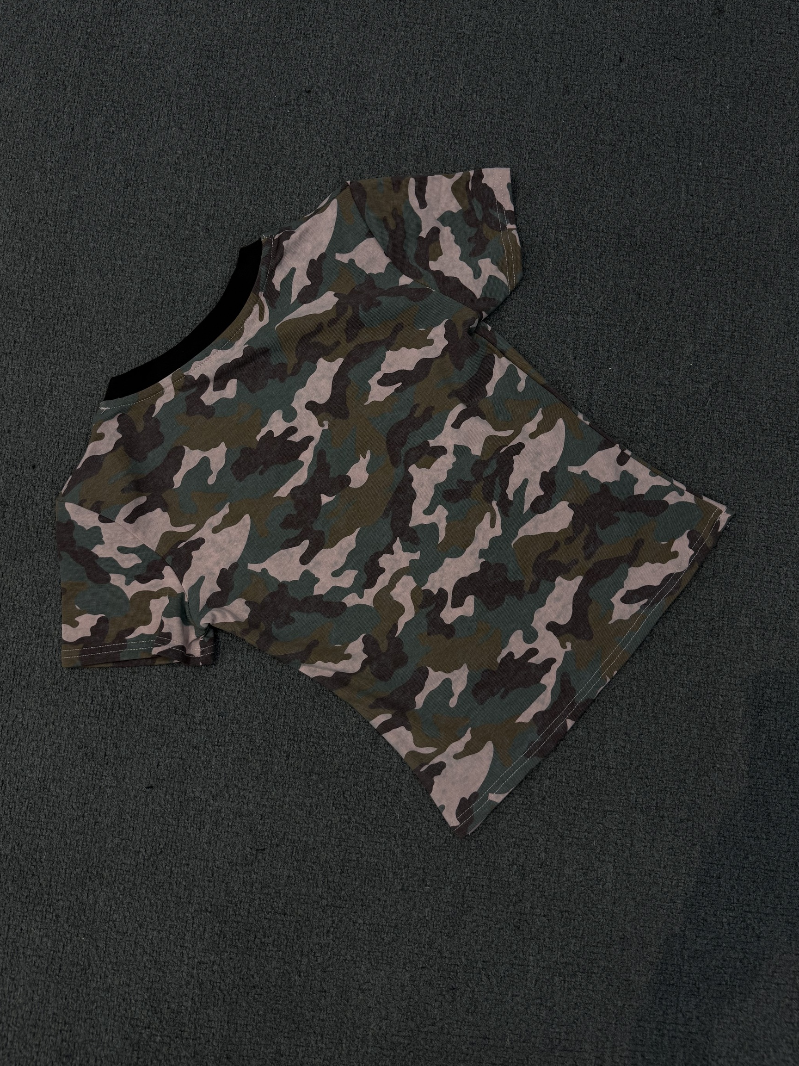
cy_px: 514
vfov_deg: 69.4
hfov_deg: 54.9
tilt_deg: -84.4
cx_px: 389
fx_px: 769
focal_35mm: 25
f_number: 1.78
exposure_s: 1/120
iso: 50
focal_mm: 6.76
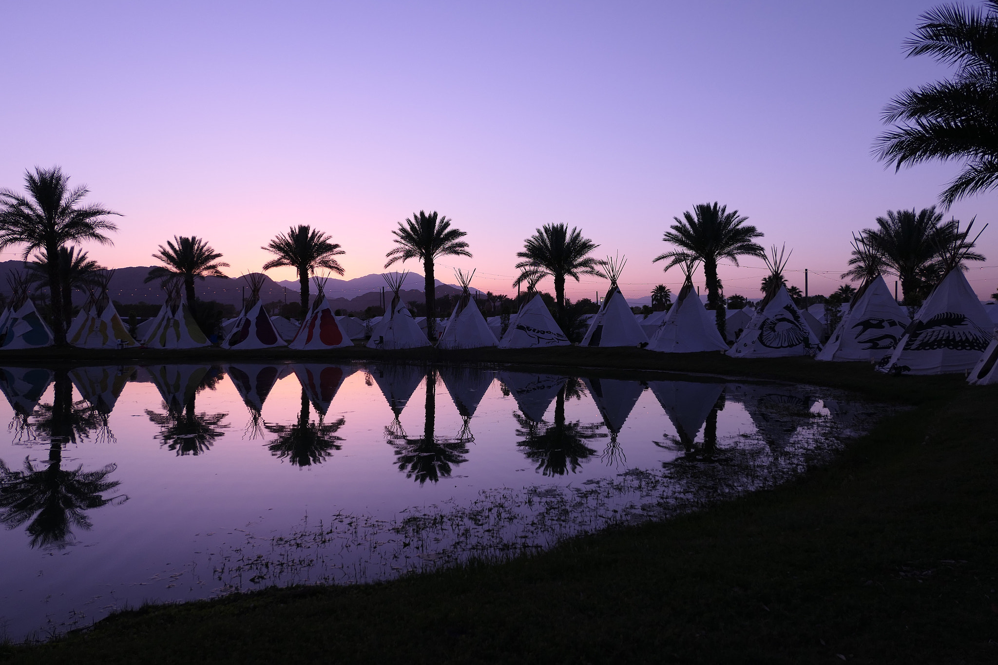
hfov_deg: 73.7
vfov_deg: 53.1
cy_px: 332
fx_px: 665
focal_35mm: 24
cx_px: 499
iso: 125
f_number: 2.8
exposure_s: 1/400
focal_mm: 8.8
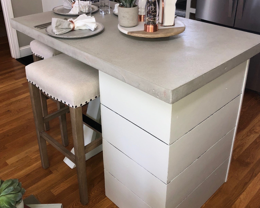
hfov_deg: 49.1
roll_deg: -0.2
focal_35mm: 37
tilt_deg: -25.8
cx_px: 130
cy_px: 75
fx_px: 285
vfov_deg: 39.8
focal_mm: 3.99
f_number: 1.8
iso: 64
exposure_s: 1/90
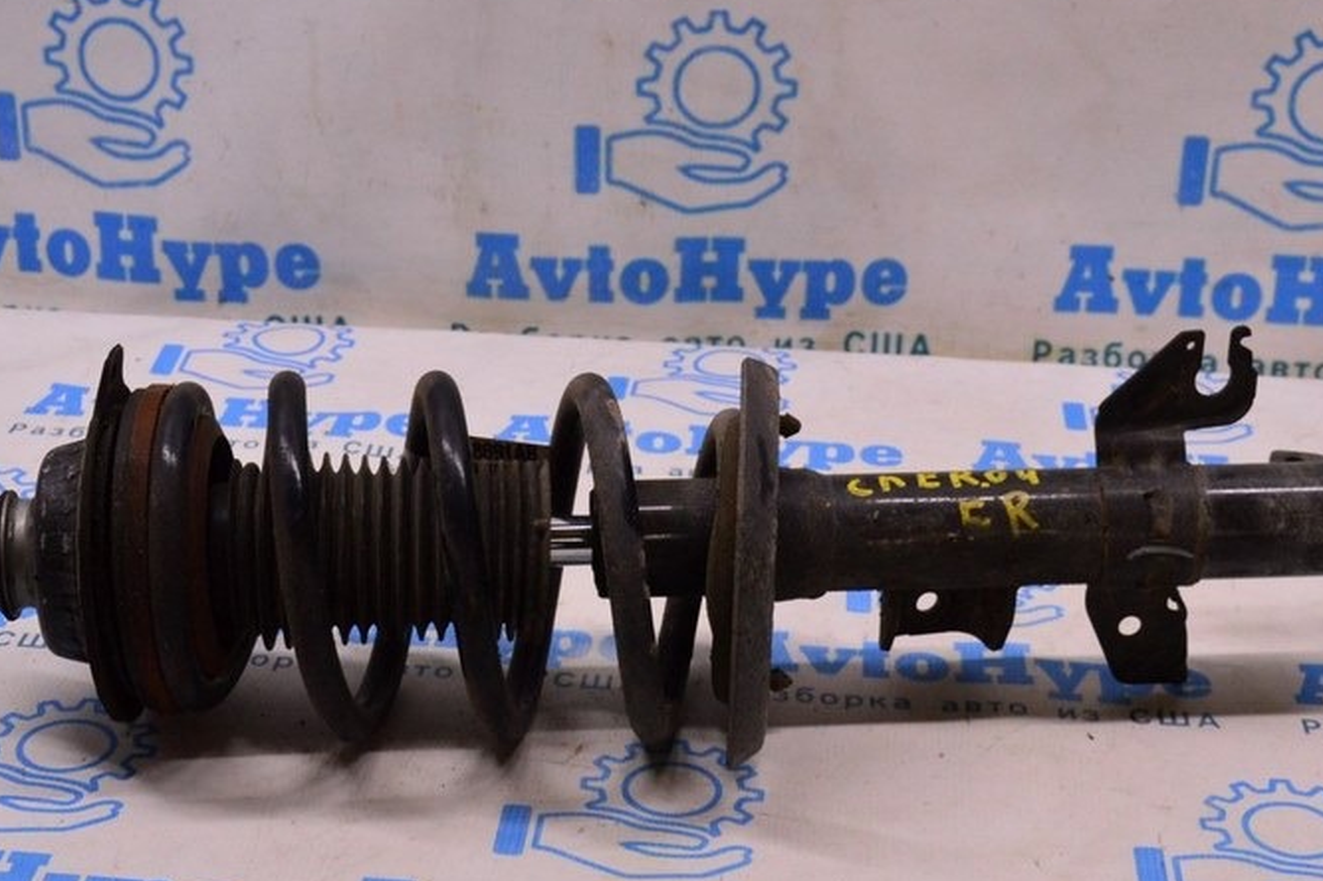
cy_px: 487
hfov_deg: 30.2
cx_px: 657
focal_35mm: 67
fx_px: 2452
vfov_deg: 20.4
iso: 1600
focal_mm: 29
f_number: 8
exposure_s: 1/125
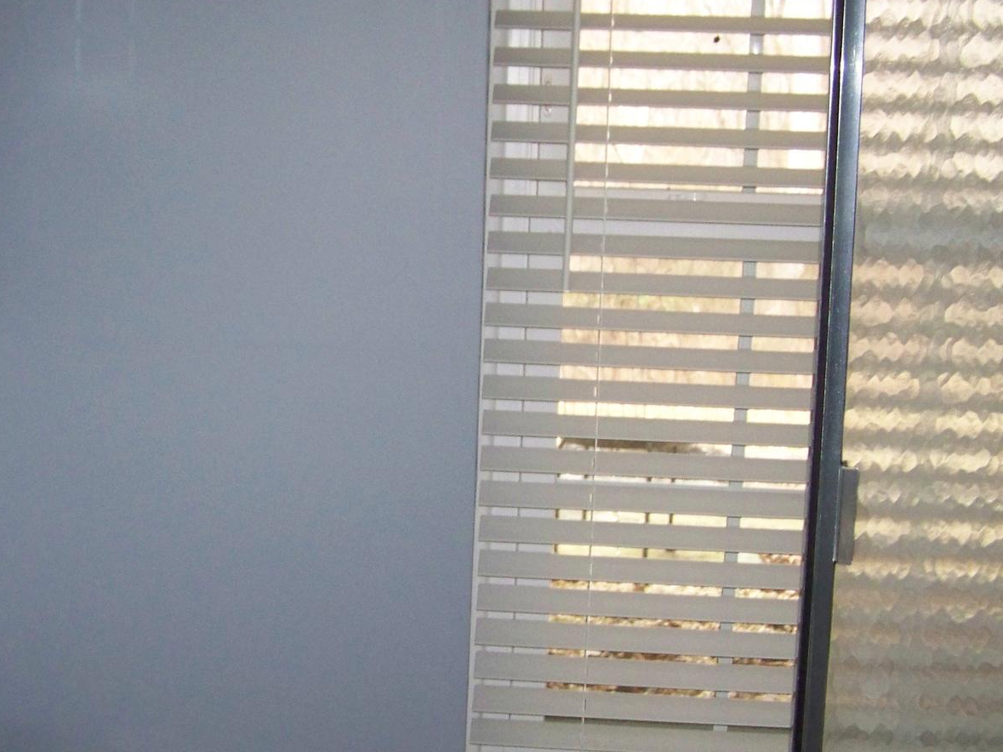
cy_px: 412
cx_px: 294
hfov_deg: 29.1
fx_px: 1912
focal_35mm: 66
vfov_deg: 22.2
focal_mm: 6.3
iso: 200
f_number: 2.8
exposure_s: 1/30
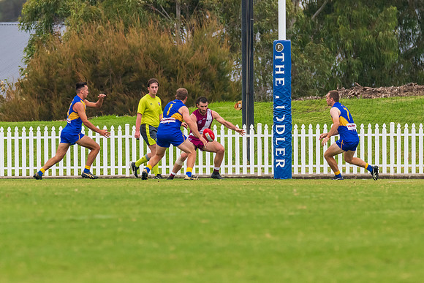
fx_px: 8270
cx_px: 200
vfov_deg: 2.0
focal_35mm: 702
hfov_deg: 2.9
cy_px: 127
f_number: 6.3
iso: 1000
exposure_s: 1/1250
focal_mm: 420
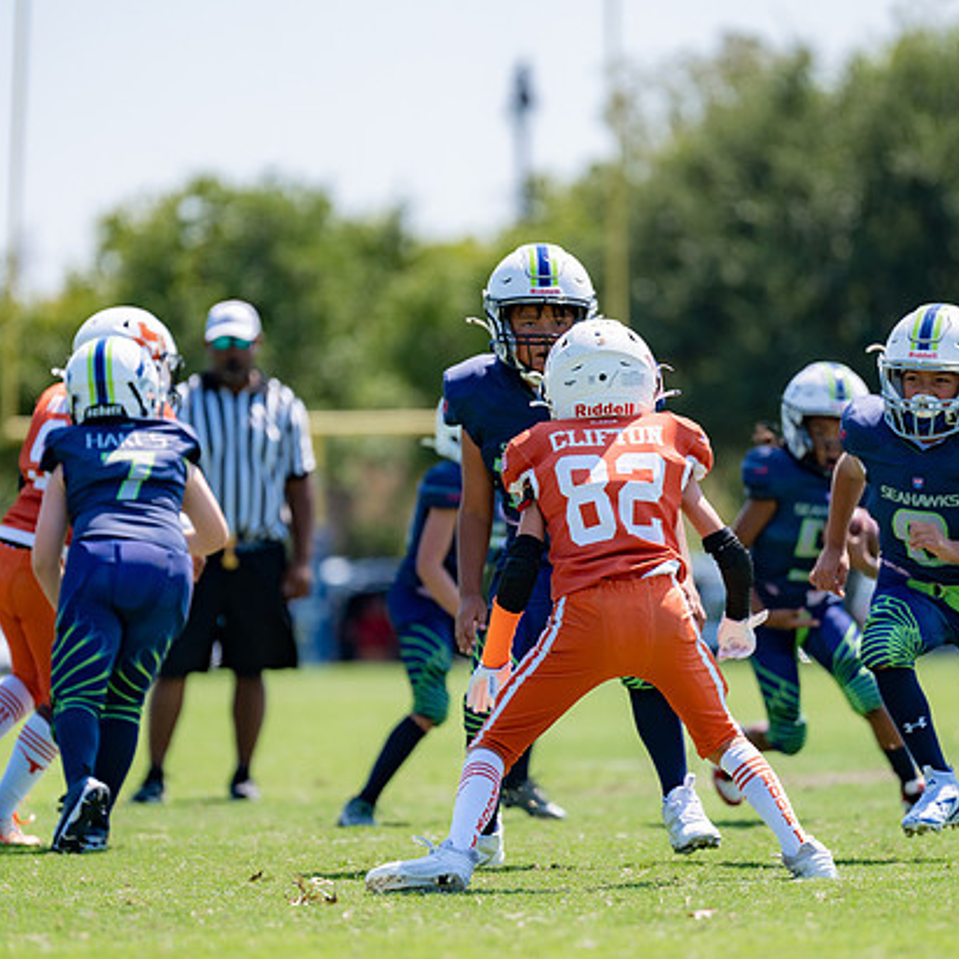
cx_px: 512
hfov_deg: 5.8
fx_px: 9403
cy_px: 495
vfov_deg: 5.8
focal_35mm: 300
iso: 100
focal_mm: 200
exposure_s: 1/1250
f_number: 2.8
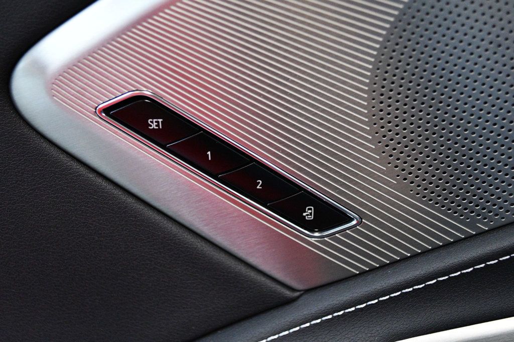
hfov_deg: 41.1
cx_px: 257
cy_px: 171
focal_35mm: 48
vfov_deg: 28.1
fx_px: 685
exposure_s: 1/60
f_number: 4.8
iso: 4500
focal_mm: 32
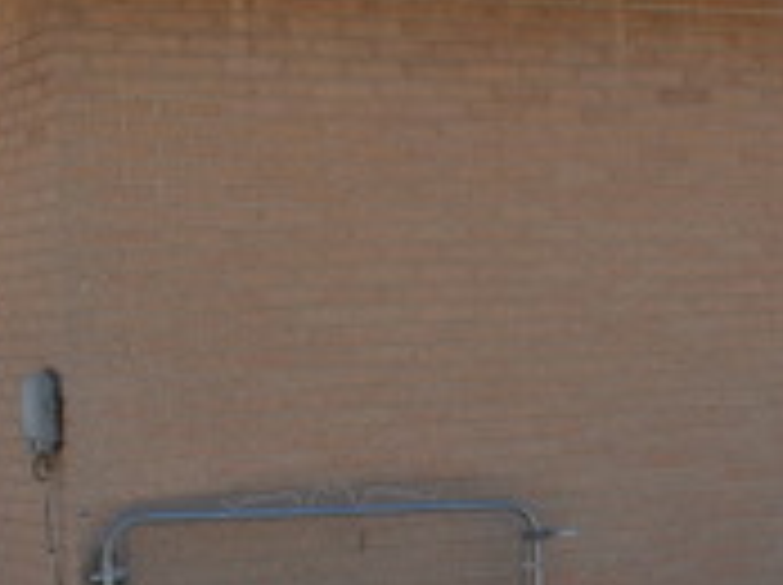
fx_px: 2643
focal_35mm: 117
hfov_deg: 16.3
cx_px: 868
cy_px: 482
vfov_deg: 12.6
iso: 100
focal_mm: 22
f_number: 8
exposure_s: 1/250
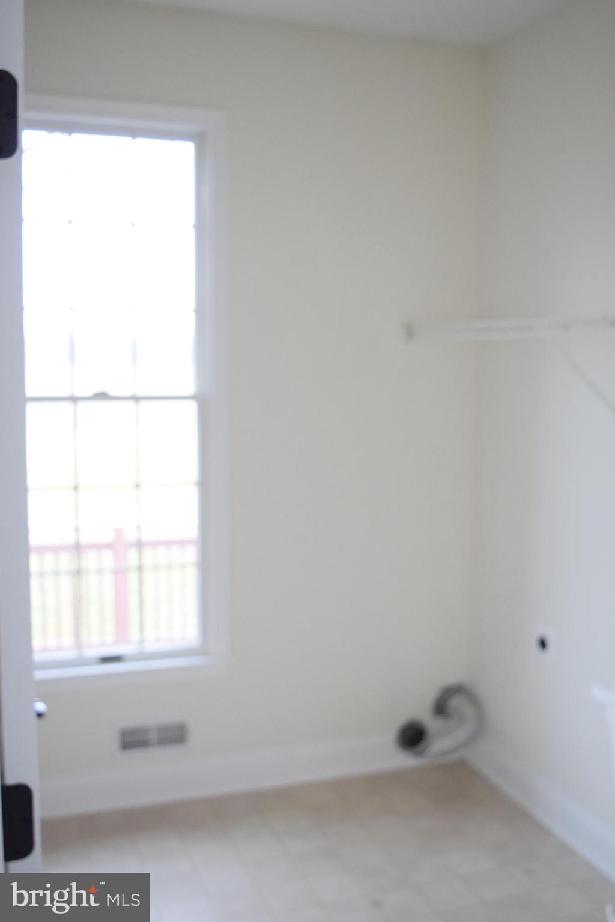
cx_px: 308
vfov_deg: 51.3
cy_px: 461
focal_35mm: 38
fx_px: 961
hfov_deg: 35.5
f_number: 4
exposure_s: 1/60
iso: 1100
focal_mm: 25
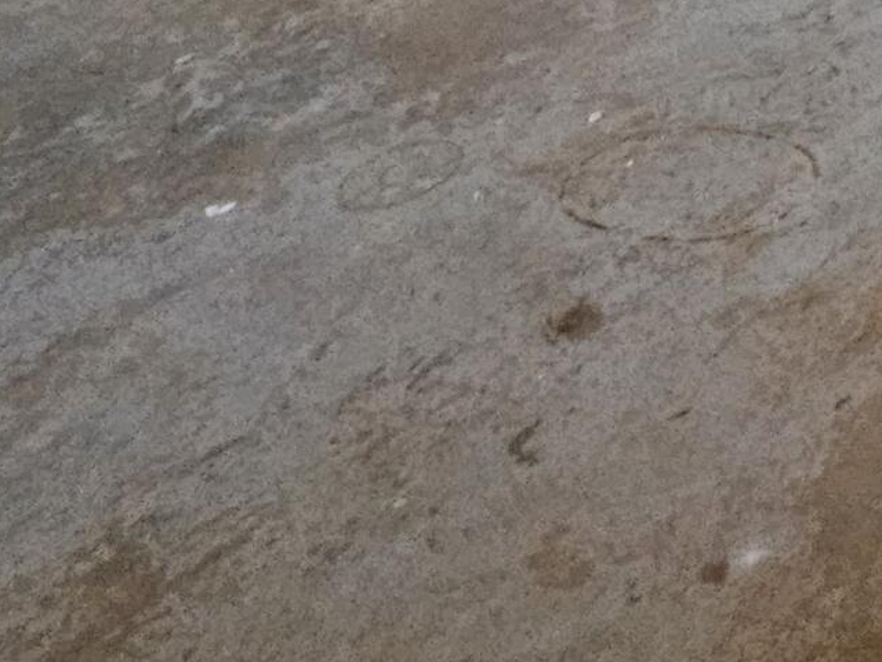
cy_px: -764
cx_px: 1536
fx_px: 1555
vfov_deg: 16.4
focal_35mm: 61
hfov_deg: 21.8
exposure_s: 1/24
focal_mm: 2.2
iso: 640
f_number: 2.2
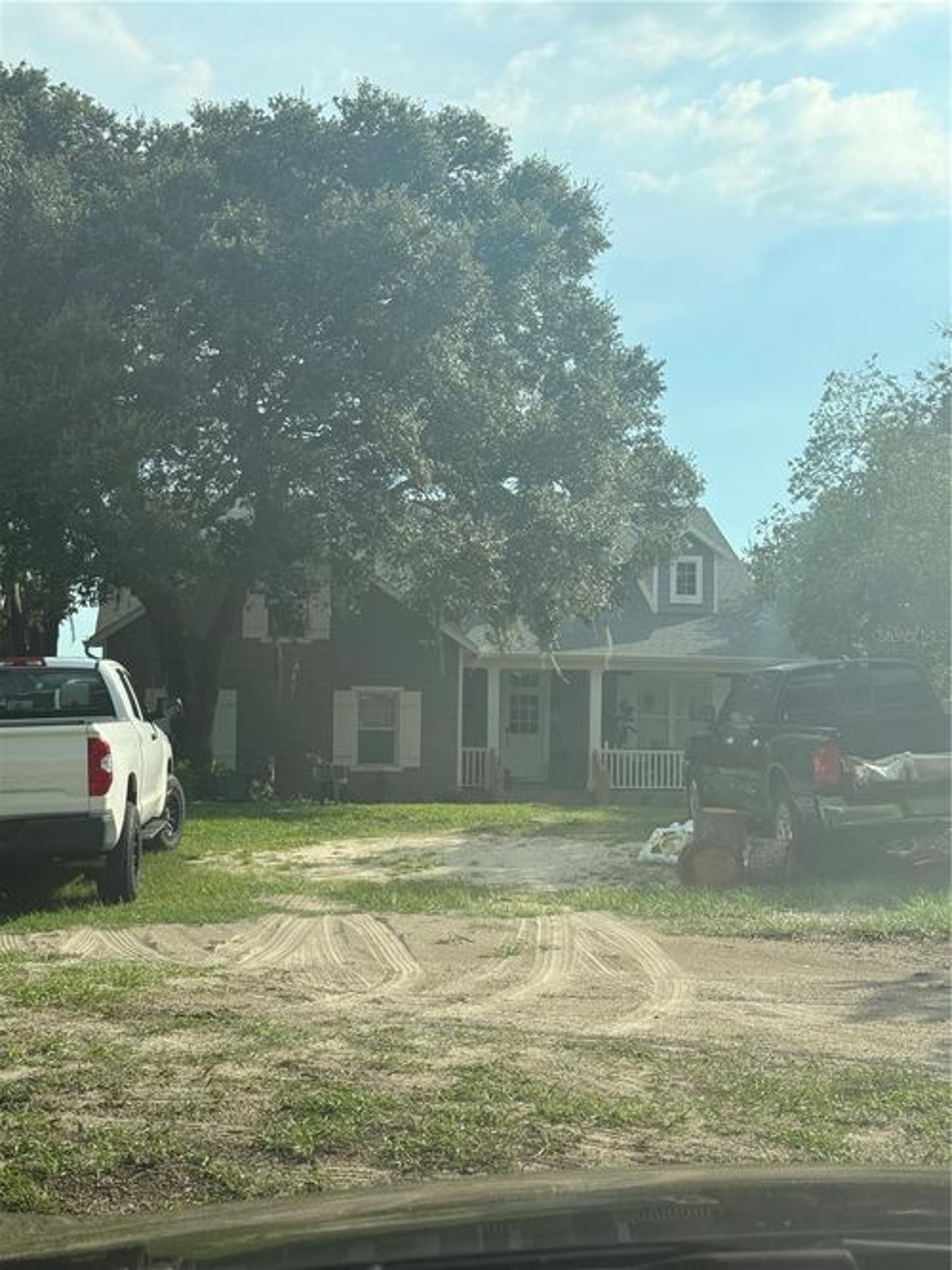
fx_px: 1761
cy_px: 635
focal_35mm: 48
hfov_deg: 30.3
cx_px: 476
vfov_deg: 39.7
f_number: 1.78
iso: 100
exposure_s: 1/5208
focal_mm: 6.76
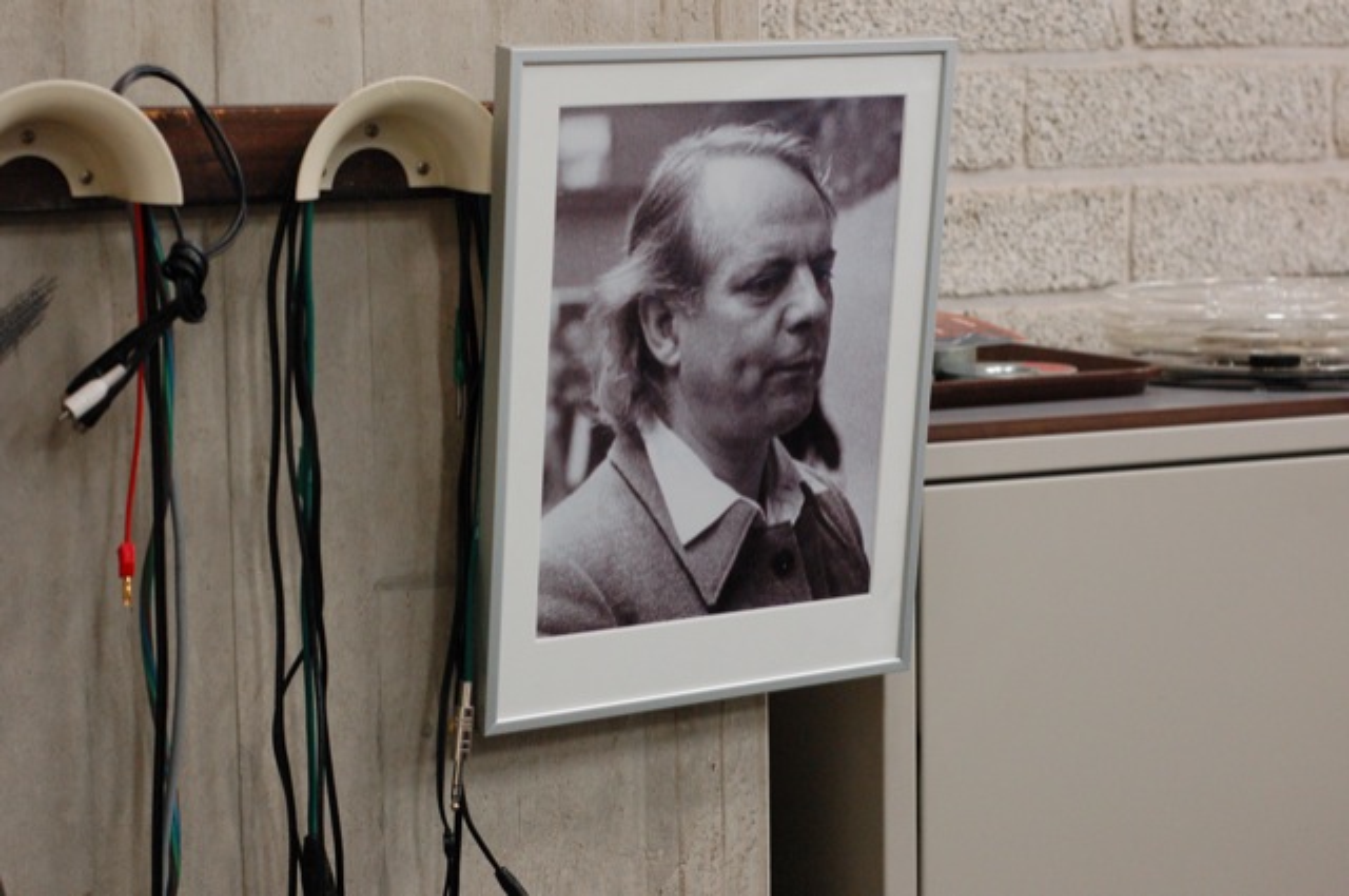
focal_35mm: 75
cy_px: 448
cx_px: 674
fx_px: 2807
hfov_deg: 27.0
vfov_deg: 18.1
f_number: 4.5
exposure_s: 1/80
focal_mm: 50
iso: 1600
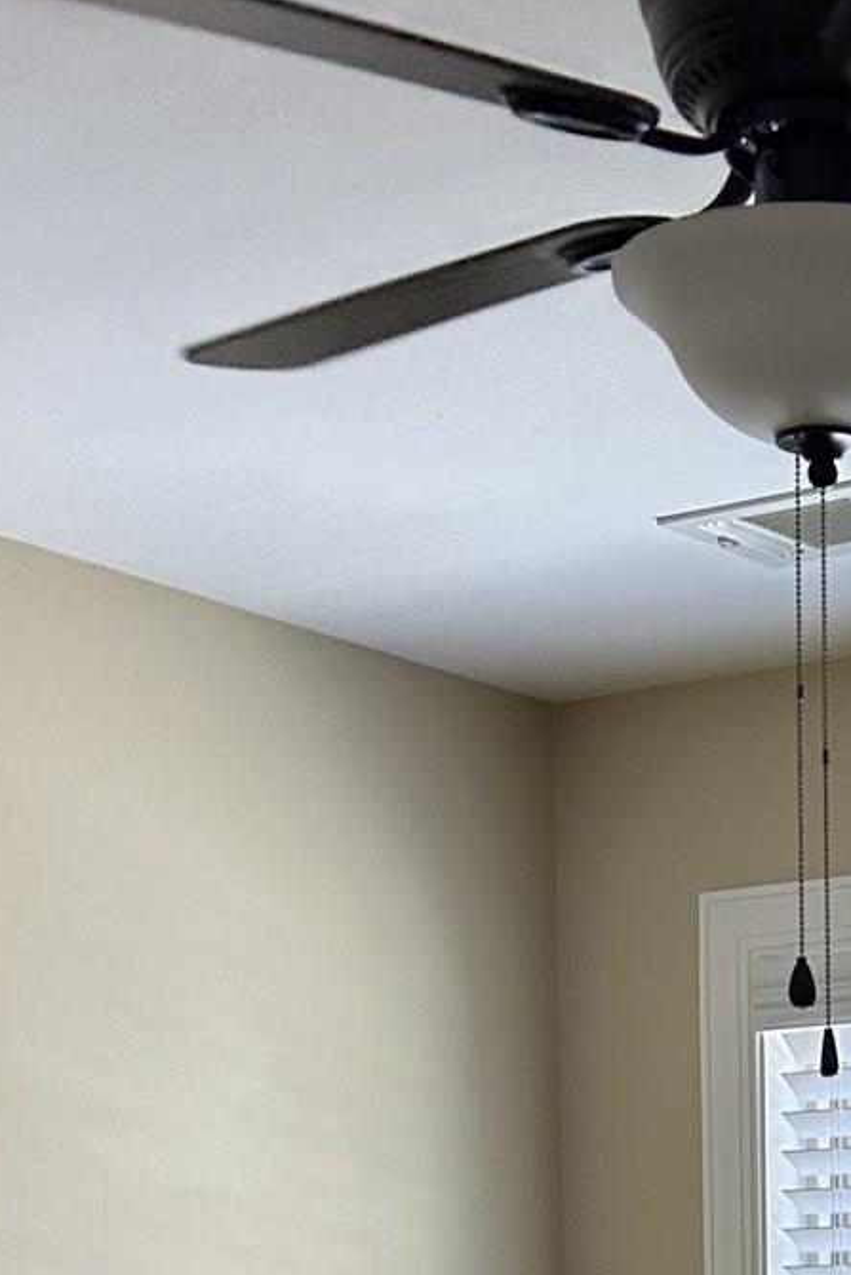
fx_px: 3296
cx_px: 1114
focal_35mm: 93
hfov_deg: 14.1
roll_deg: +1.8
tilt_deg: -5.8
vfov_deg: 19.1
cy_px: 1930
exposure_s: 1/120
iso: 80
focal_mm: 5.7
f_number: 1.5
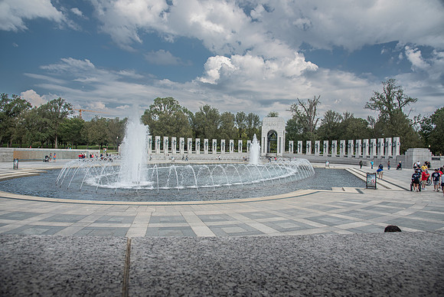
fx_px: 296
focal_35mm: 24
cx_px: 222
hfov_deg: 73.7
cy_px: 148
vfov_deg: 53.2
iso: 100
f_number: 8
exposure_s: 1/160
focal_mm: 24
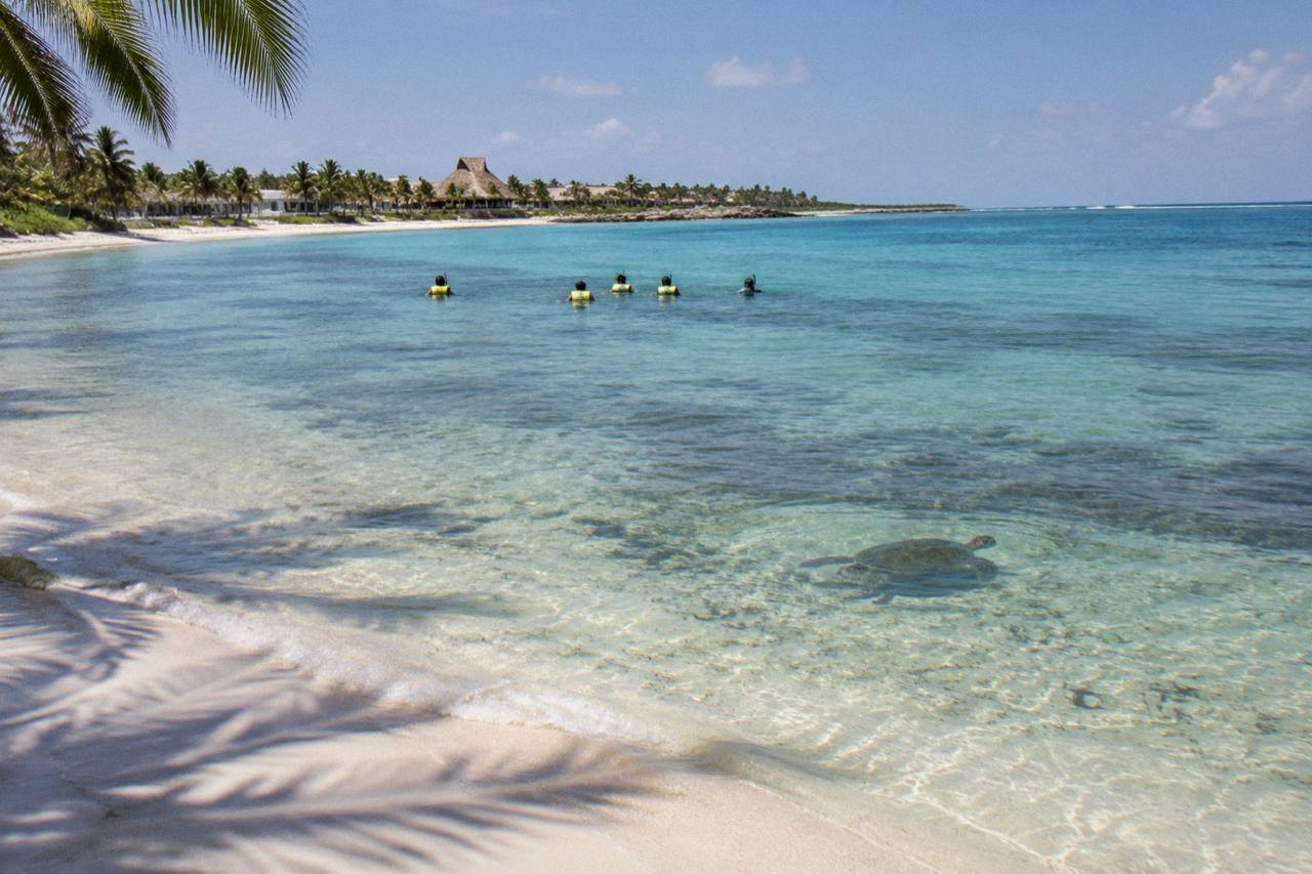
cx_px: 656
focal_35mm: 47
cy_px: 437
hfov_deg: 41.9
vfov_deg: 28.6
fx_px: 1713
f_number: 5.6
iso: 160
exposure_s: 1/800
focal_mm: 47
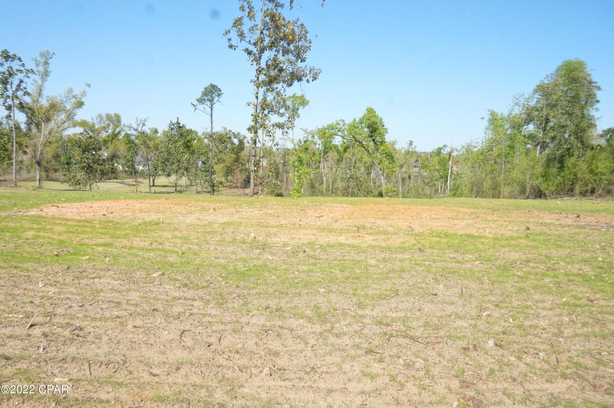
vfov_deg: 53.0
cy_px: 204
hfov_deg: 73.8
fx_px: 409
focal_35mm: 24
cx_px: 307
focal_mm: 16
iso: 3200
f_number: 10
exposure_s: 1/4000
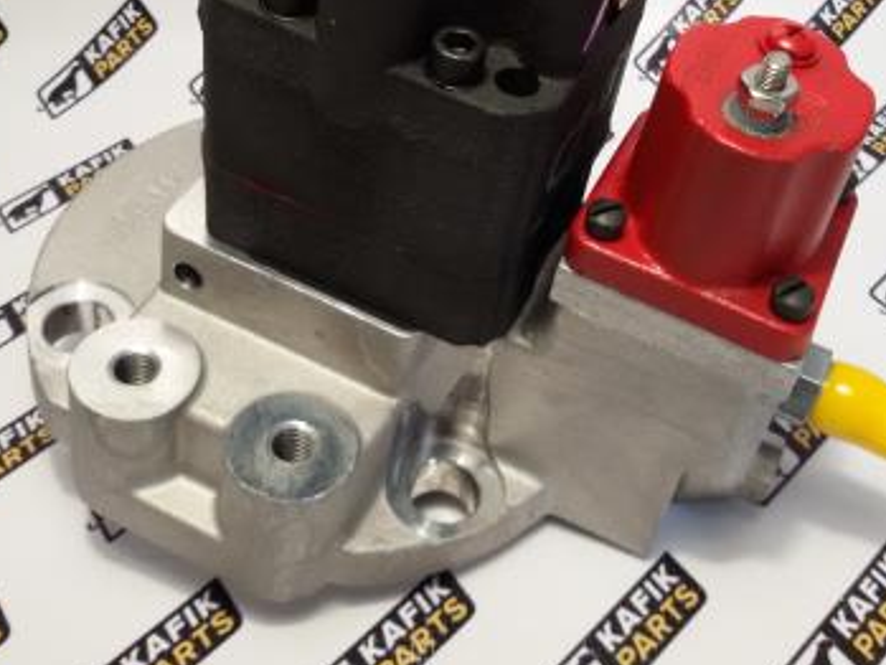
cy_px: 179
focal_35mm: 48
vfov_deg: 29.9
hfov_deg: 39.6
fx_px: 1229
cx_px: 493
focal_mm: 2.93
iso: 80
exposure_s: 1/33
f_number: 2.4
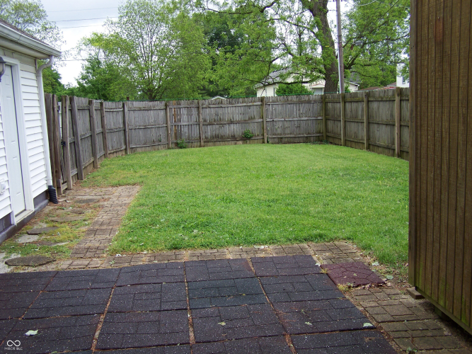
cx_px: 236
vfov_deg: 37.7
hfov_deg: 49.0
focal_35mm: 38
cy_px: 177
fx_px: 518
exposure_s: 1/250
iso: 64
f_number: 2.8
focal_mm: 6.3
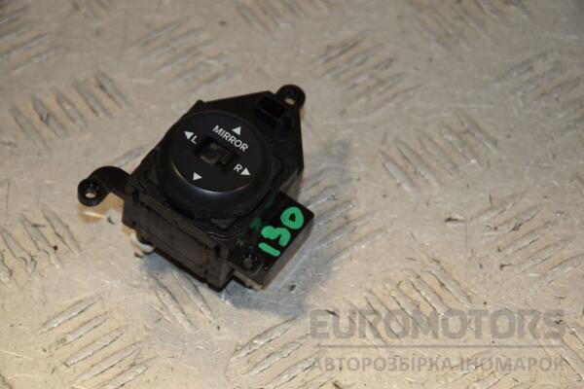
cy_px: 194
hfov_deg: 13.0
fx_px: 2555
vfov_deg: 8.7
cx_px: 292
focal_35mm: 158
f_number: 8
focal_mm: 105
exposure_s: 1/200
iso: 800
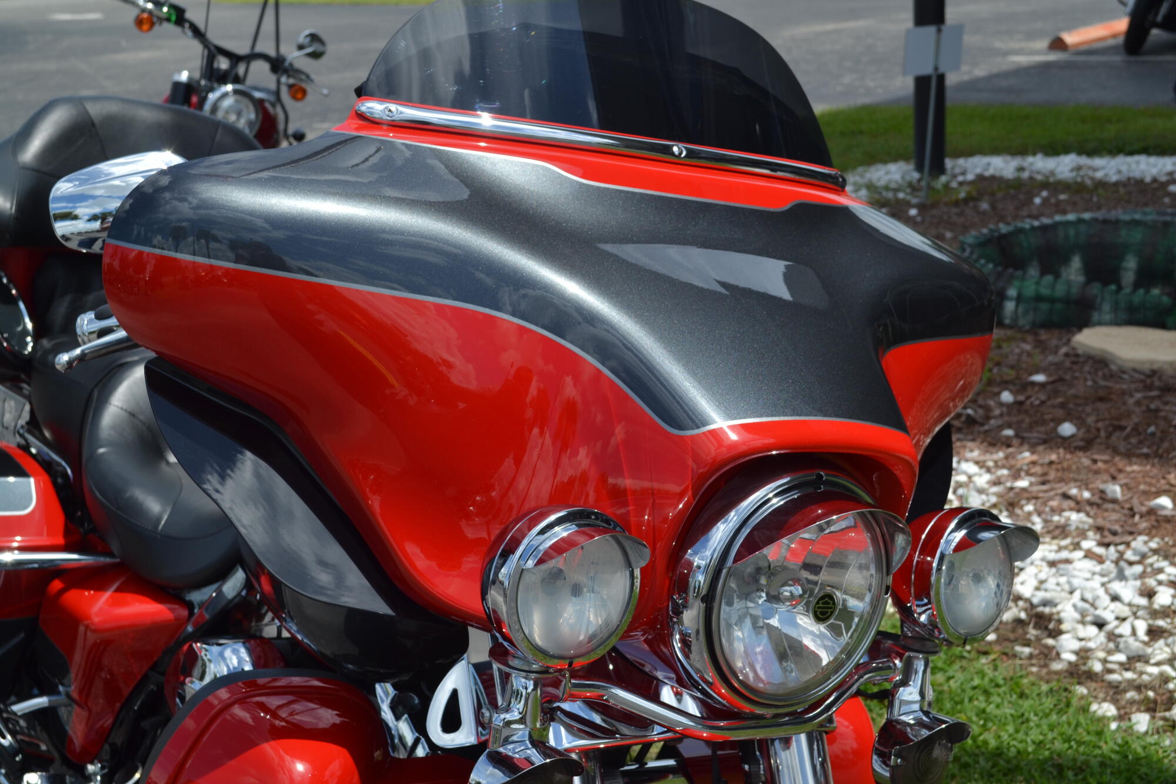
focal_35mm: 51
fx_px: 1666
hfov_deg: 38.9
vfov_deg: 26.5
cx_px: 588
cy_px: 392
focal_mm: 34
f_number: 8
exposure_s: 1/250
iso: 100
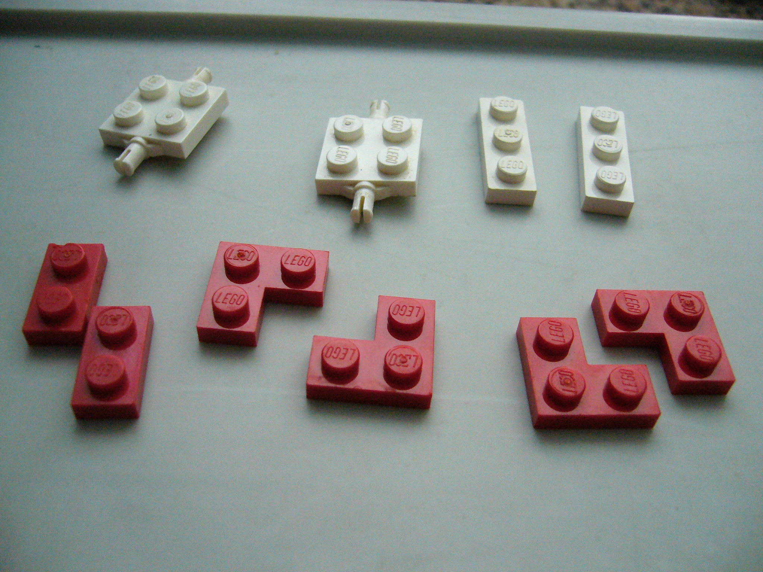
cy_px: 286
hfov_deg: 52.6
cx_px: 382
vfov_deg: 40.7
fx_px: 771
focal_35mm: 35
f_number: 2.8
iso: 400
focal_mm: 5.8
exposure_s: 1/80
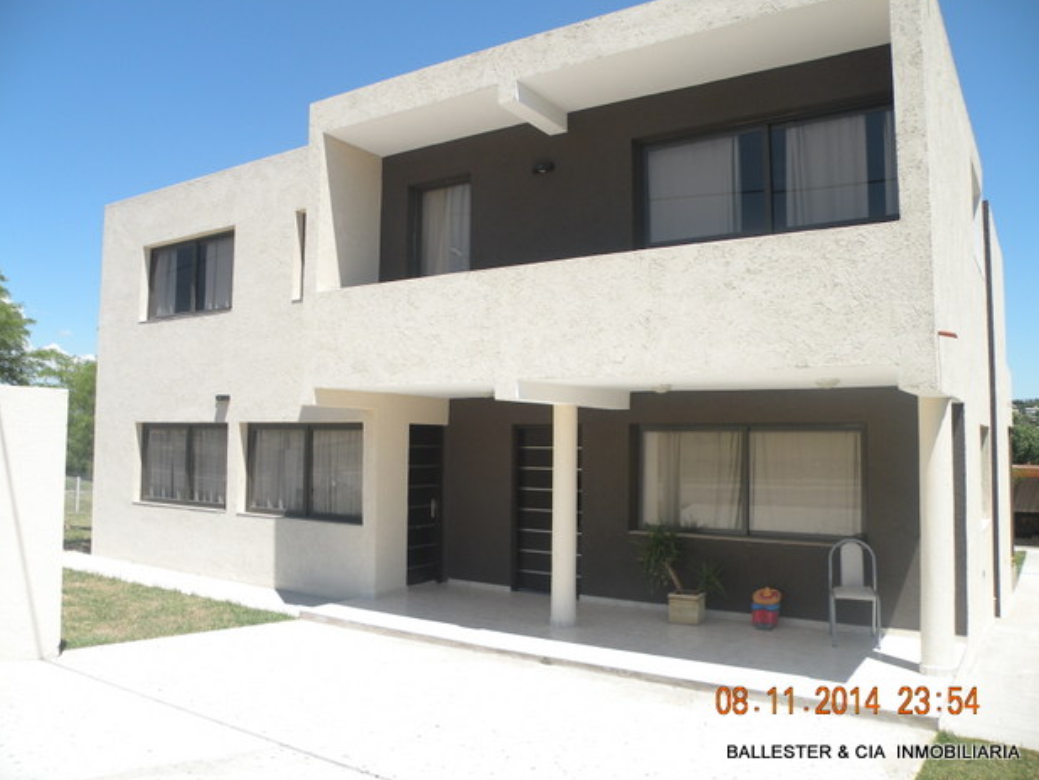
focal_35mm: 28
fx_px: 841
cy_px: 381
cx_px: 509
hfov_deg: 63.4
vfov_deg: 49.8
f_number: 2.8
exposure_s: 1/1000
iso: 64
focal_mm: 4.7
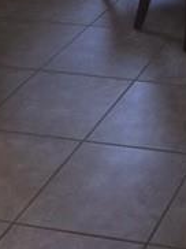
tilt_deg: -12.8
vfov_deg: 17.1
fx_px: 732
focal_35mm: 102
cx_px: 313
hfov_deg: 13.3
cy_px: -142
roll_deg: +0.8
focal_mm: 4.15
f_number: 2.2
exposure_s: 1/15
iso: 32
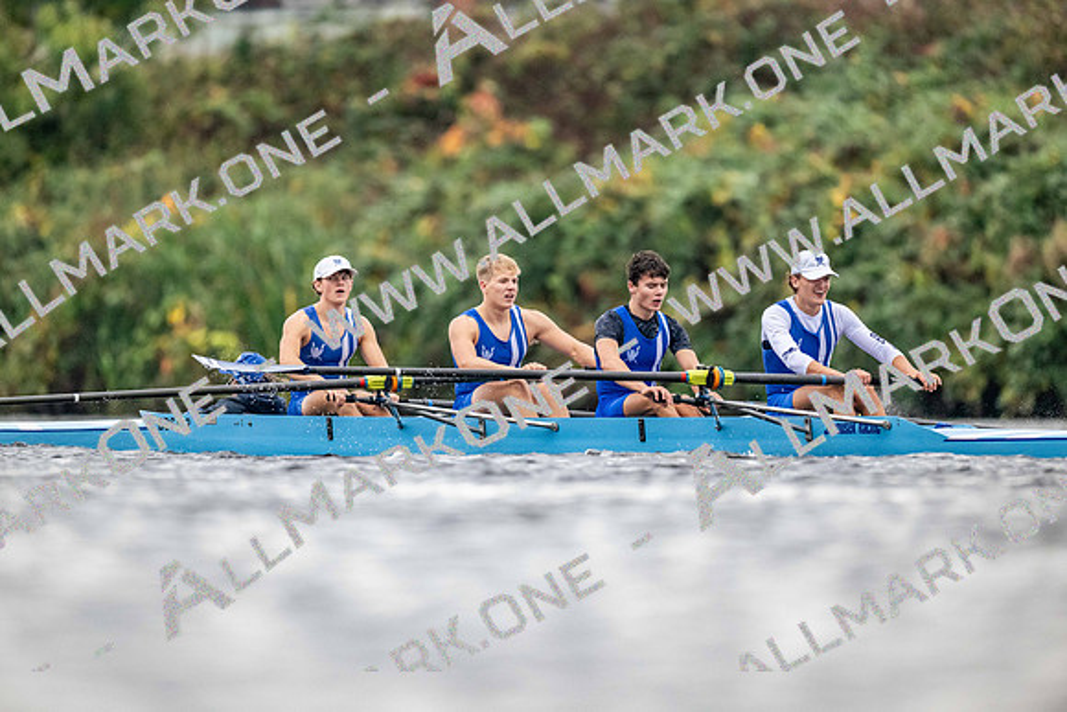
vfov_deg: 2.3
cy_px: 356
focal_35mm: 600
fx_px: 17787
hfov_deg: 3.4
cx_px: 534
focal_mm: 600
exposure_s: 1/2500
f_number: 4
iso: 4000
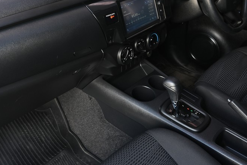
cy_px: 34
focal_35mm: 40
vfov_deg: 32.5
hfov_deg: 48.4
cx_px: 113
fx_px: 274
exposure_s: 1/30
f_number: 6.7
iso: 280
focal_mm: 24
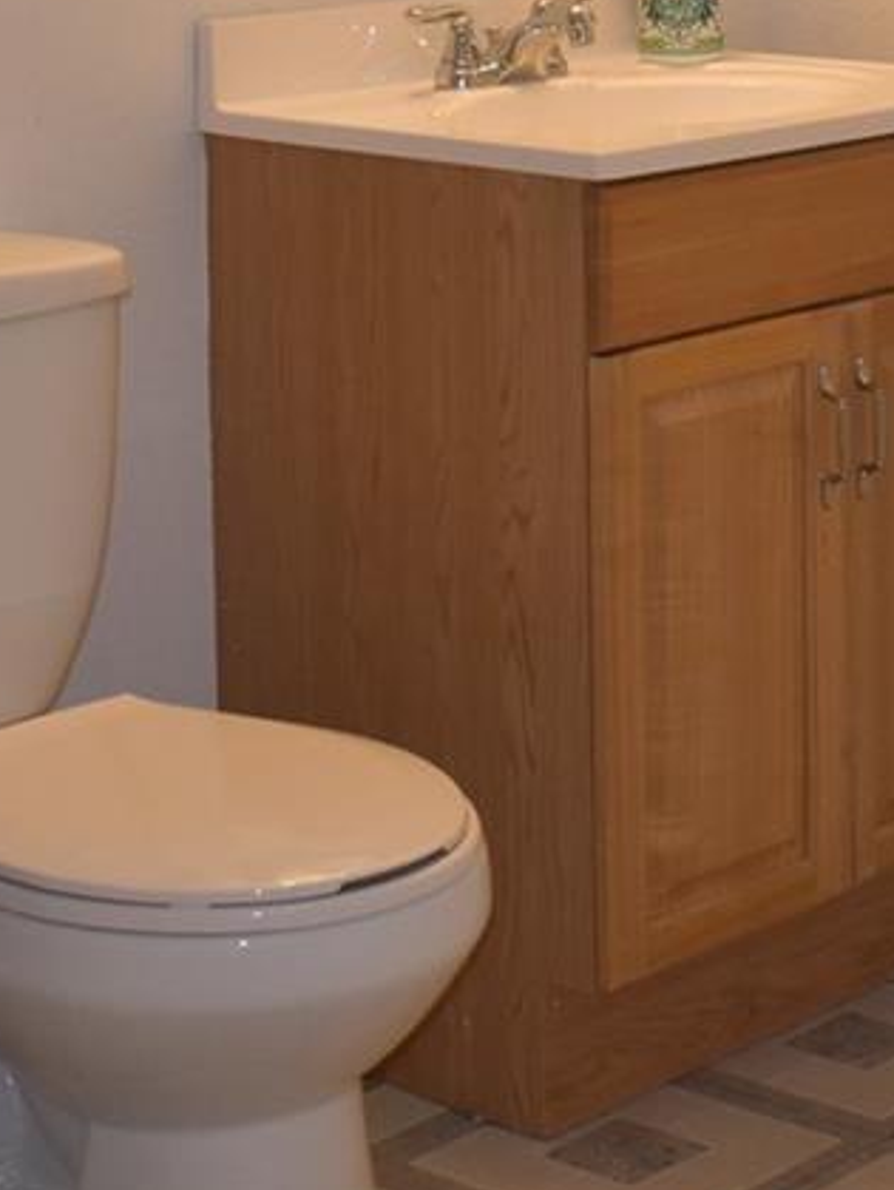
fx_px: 3404
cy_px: -119
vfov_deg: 19.0
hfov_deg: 14.9
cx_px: 727
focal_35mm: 99
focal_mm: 18
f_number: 4.5
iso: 800
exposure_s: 1/200
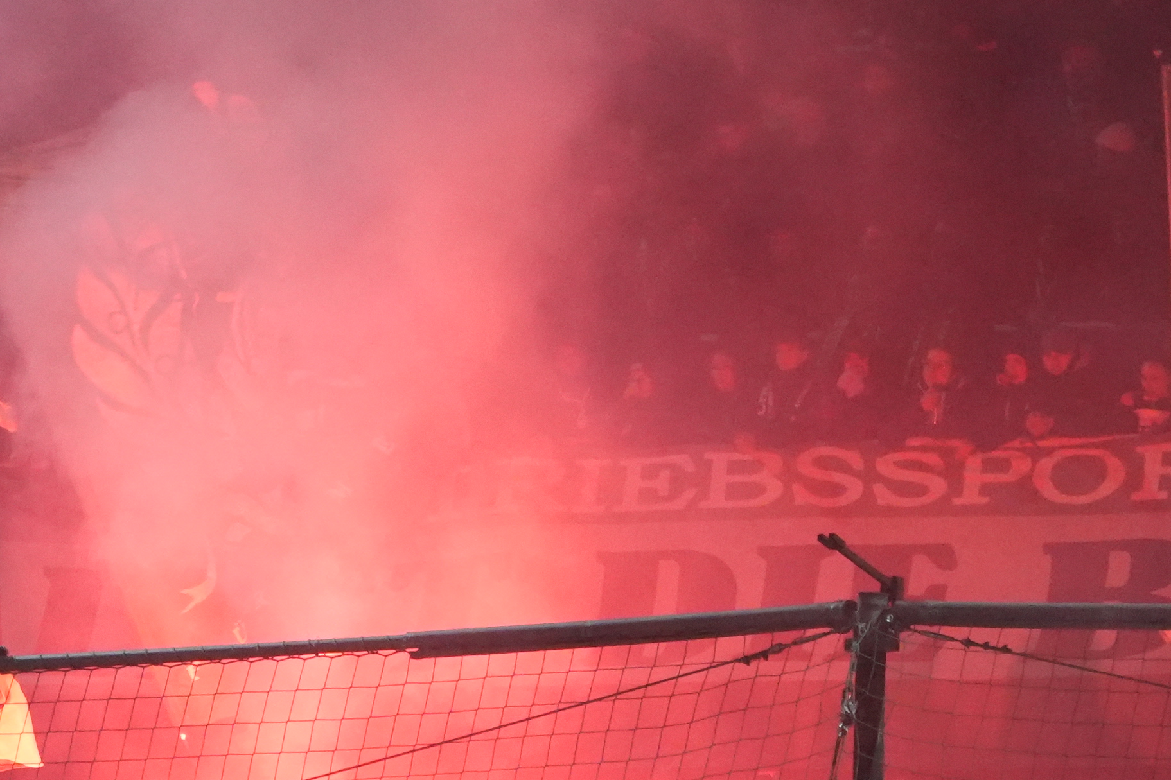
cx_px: 133
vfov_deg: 2.5
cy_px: 912
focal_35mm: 546
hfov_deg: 3.8
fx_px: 17757
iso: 6400
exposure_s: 1/250
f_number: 5.6
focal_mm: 144
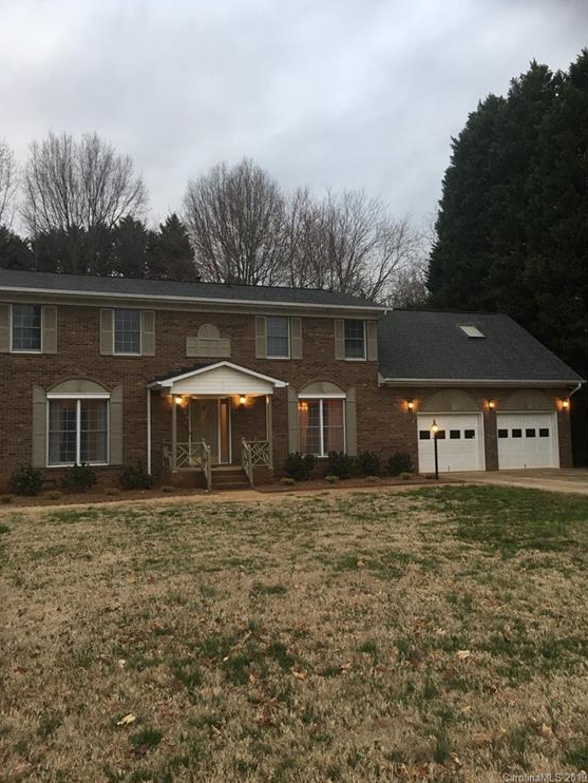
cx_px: 289
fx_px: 679
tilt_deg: +4.8
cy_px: 380
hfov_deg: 46.8
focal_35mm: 30
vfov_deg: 59.9
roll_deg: +0.9
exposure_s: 1/40
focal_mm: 4.15
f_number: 2.2
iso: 25
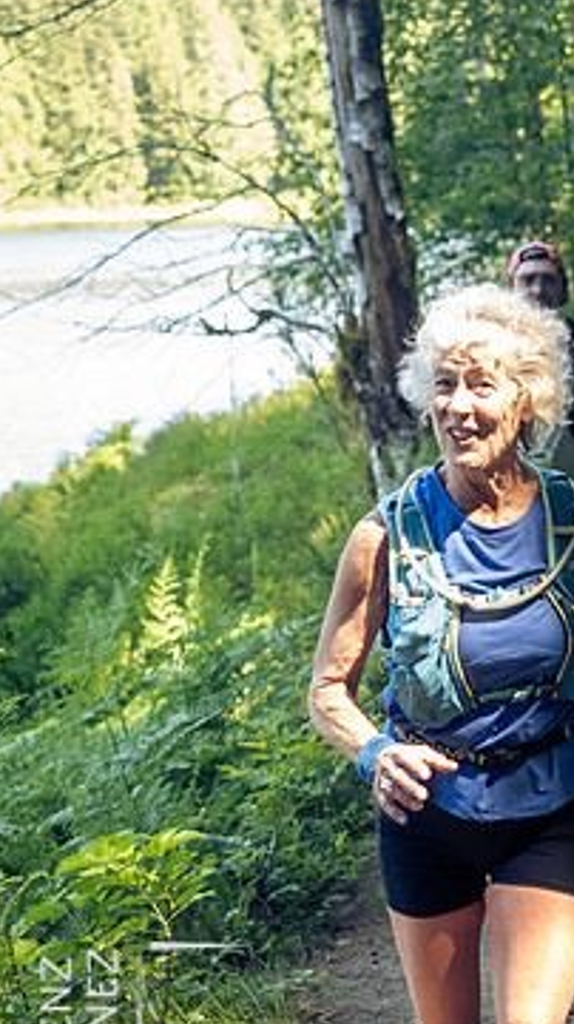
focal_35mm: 109
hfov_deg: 11.1
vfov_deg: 19.6
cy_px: 609
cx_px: 473
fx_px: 2955
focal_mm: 40
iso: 3200
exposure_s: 1/1000
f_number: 2.8
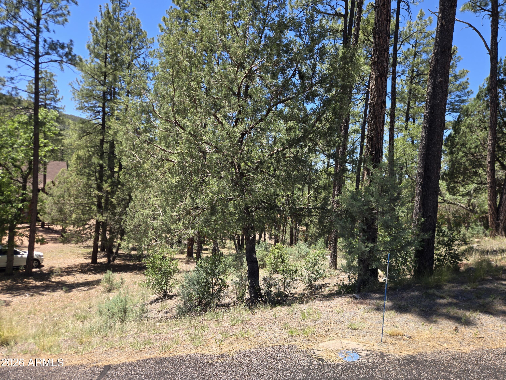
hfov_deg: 73.9
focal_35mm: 23
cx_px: 253
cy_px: 190
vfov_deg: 58.9
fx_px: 336
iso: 25
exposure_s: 1/730
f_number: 1.8
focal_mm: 5.4
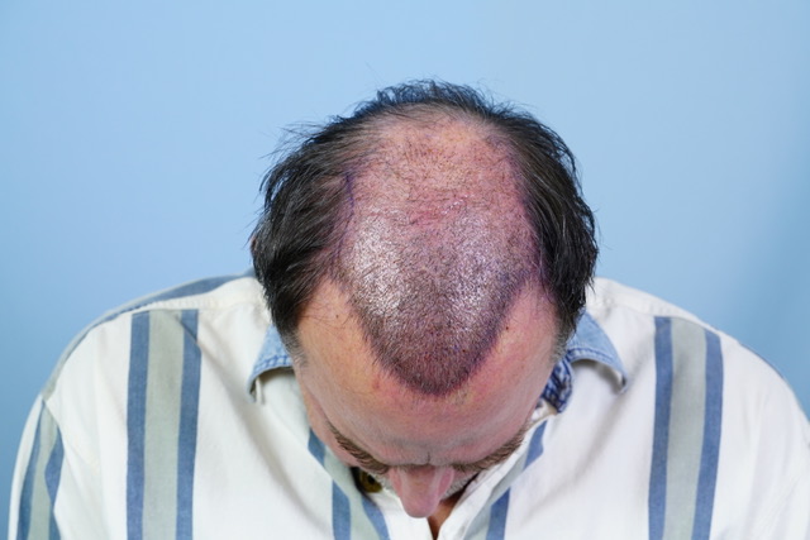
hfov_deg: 22.6
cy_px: 270
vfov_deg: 15.2
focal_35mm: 90
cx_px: 405
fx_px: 2025
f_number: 8
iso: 640
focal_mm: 90
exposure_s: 1/50
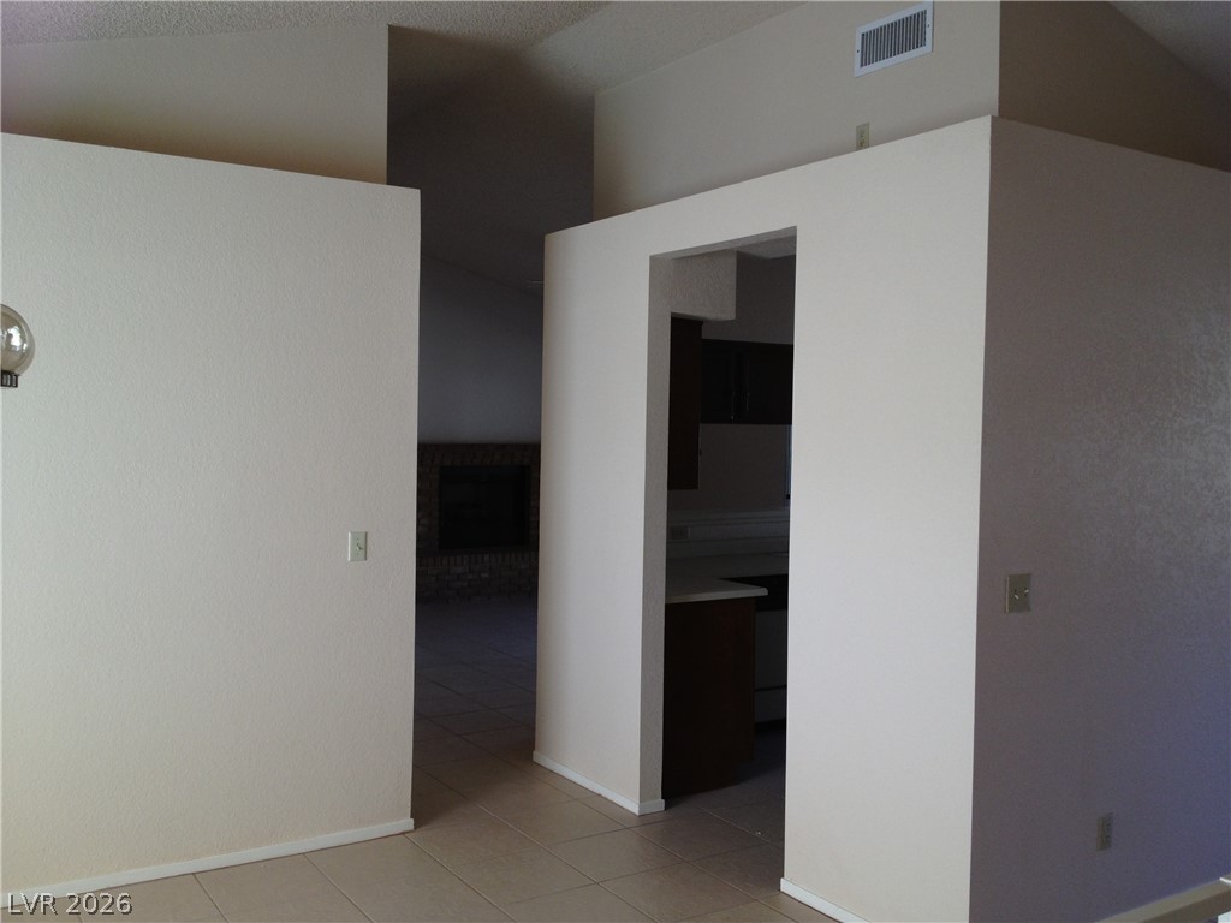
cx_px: 616
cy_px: 462
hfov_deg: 52.6
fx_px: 1245
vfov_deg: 40.7
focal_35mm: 35
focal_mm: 4.28
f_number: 2.4
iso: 50
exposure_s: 1/54
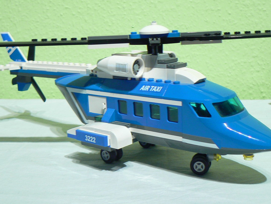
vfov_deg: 27.5
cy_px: 85
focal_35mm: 53
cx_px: 136
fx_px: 415
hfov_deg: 36.2
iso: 100
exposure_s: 1/8
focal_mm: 6
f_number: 2.8
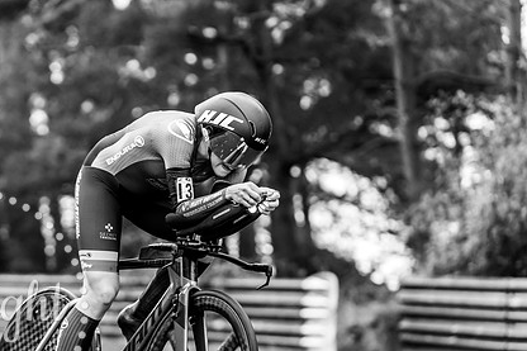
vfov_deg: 6.0
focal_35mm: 228
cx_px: 166
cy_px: 243
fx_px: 3336
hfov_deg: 9.0
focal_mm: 163
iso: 1250
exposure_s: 1/1000
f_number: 3.5
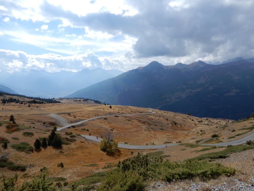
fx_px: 176
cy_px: 96
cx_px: 127
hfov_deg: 71.6
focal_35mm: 24
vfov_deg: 56.8
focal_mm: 4.3
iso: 80
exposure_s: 1/1600
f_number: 3.4
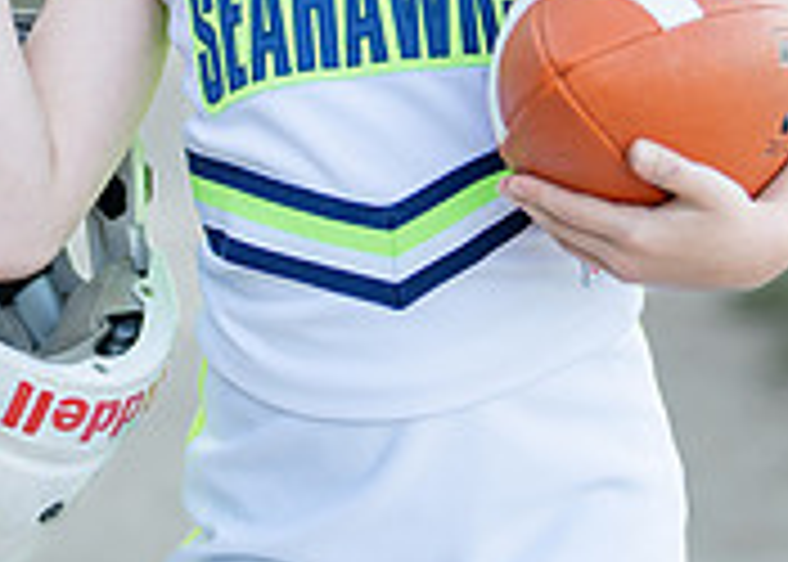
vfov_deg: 7.5
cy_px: -98
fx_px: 4275
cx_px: 349
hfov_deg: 10.5
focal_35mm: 191
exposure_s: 1/800
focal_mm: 50
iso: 100
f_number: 1.2
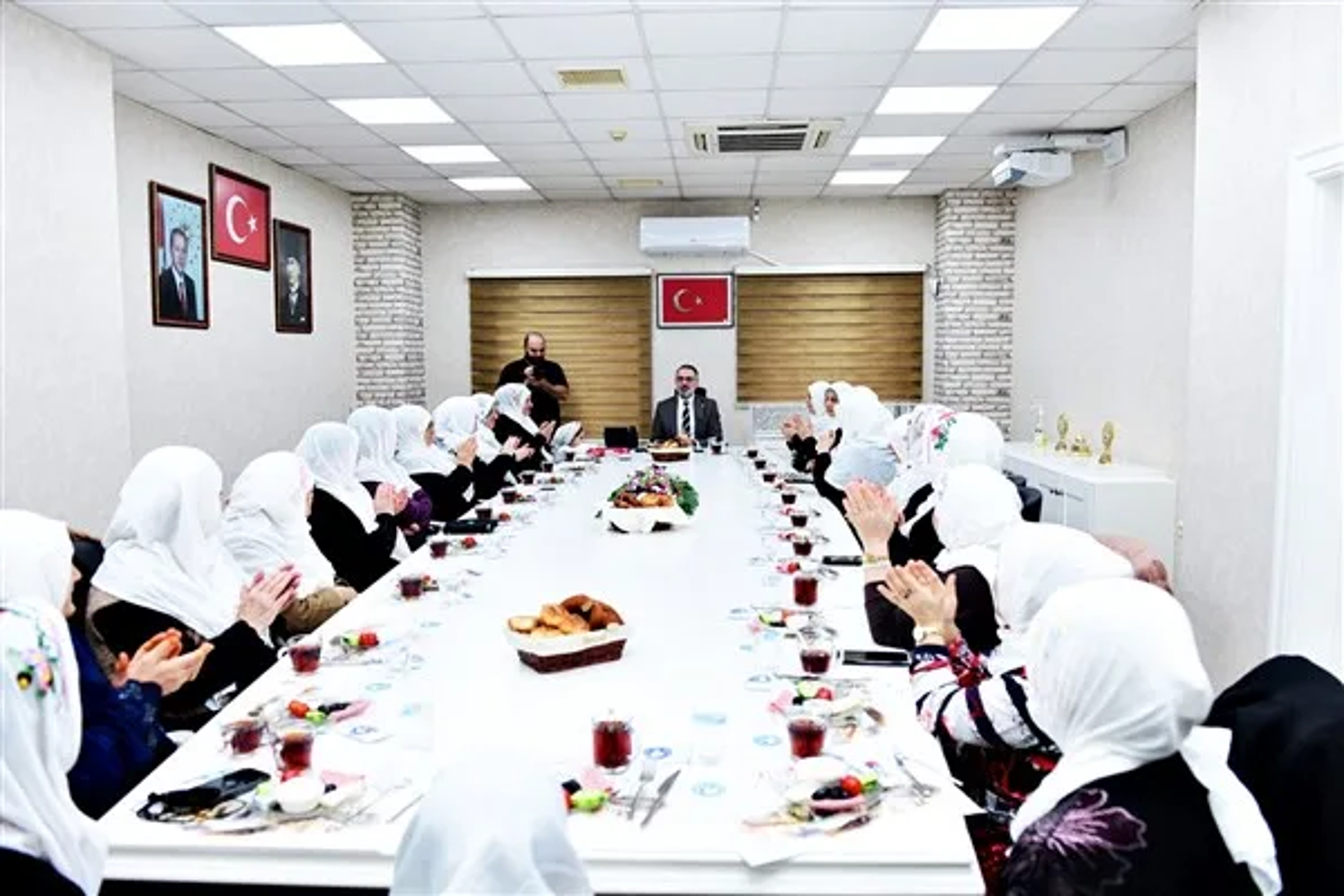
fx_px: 1008
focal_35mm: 27
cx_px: 672
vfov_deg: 47.9
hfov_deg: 67.4
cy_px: 448
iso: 800
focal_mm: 27
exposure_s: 1/125
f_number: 4
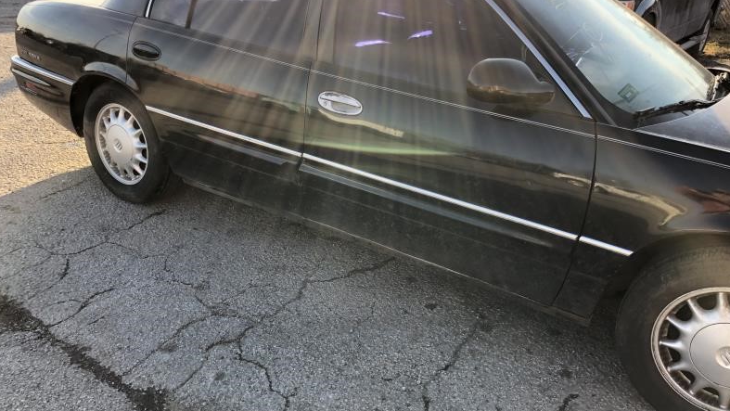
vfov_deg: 37.8
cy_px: 213
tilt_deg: -23.6
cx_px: 363
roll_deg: -2.8
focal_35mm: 31
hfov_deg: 62.6
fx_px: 600
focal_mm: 3.99
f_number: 1.8
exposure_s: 1/249
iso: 20
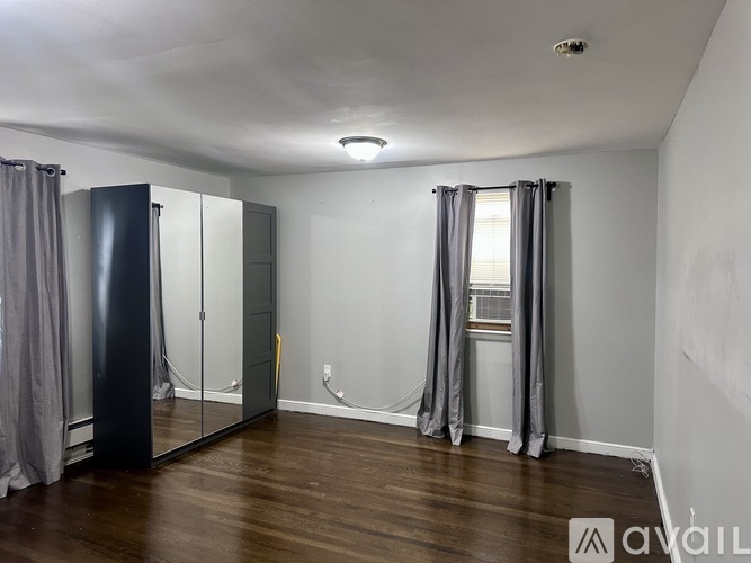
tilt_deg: -2.0
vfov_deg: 56.8
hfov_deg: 71.6
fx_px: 521
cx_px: 376
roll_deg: -0.5
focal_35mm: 24
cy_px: 282
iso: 400
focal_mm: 6.86
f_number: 1.78
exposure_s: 1/60
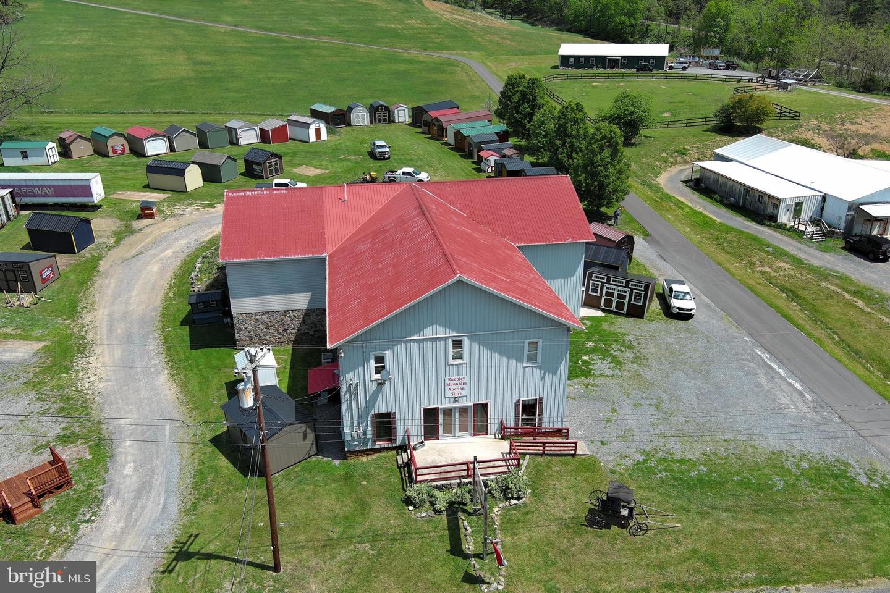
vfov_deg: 45.0
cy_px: 296
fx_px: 717
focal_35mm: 29
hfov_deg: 63.7
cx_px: 445
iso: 100
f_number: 2.8
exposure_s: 1/1300
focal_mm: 10.57
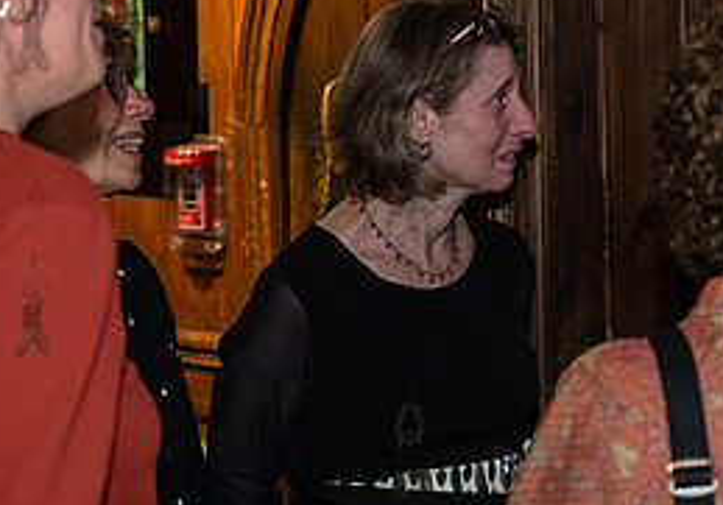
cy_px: 187
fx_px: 2548
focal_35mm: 125
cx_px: 481
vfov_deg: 11.3
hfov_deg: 16.1
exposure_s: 1/200
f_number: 4
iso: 4000
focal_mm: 52
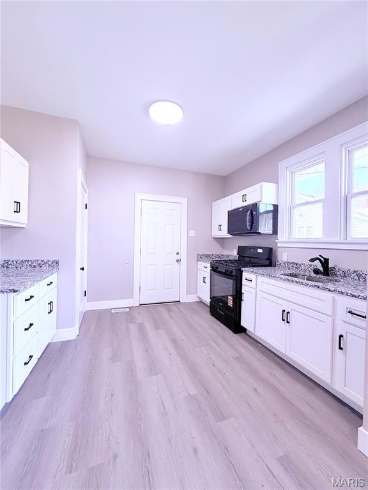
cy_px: 245
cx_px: 184
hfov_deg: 85.7
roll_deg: -0.8
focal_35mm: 14
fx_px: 198
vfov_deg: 102.1
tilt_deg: +0.7
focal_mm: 2.22
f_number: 2.2
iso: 200
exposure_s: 1/120
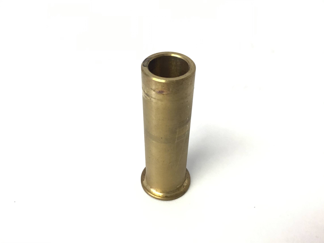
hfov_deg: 58.4
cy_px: 122
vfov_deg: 45.4
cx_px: 162
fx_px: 290
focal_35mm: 31
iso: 32
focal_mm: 3.3
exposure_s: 1/30
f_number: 2.4
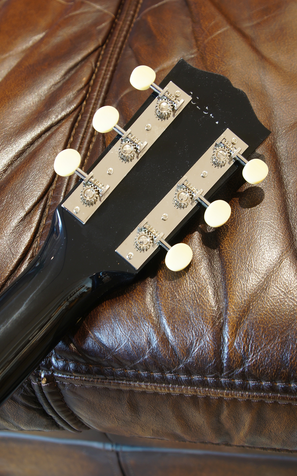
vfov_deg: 33.0
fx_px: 803
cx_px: 148
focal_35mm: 62
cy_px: 236
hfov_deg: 21.0
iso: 100
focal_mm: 40
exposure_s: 1/2.5
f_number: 7.1
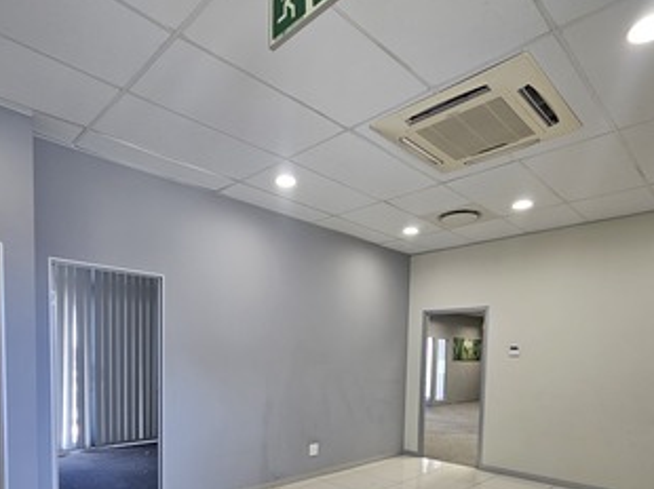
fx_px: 396
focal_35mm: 21
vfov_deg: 59.2
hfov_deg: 78.9
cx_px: 304
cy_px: 380
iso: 80
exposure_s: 1/50
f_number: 2.2
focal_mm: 2.2
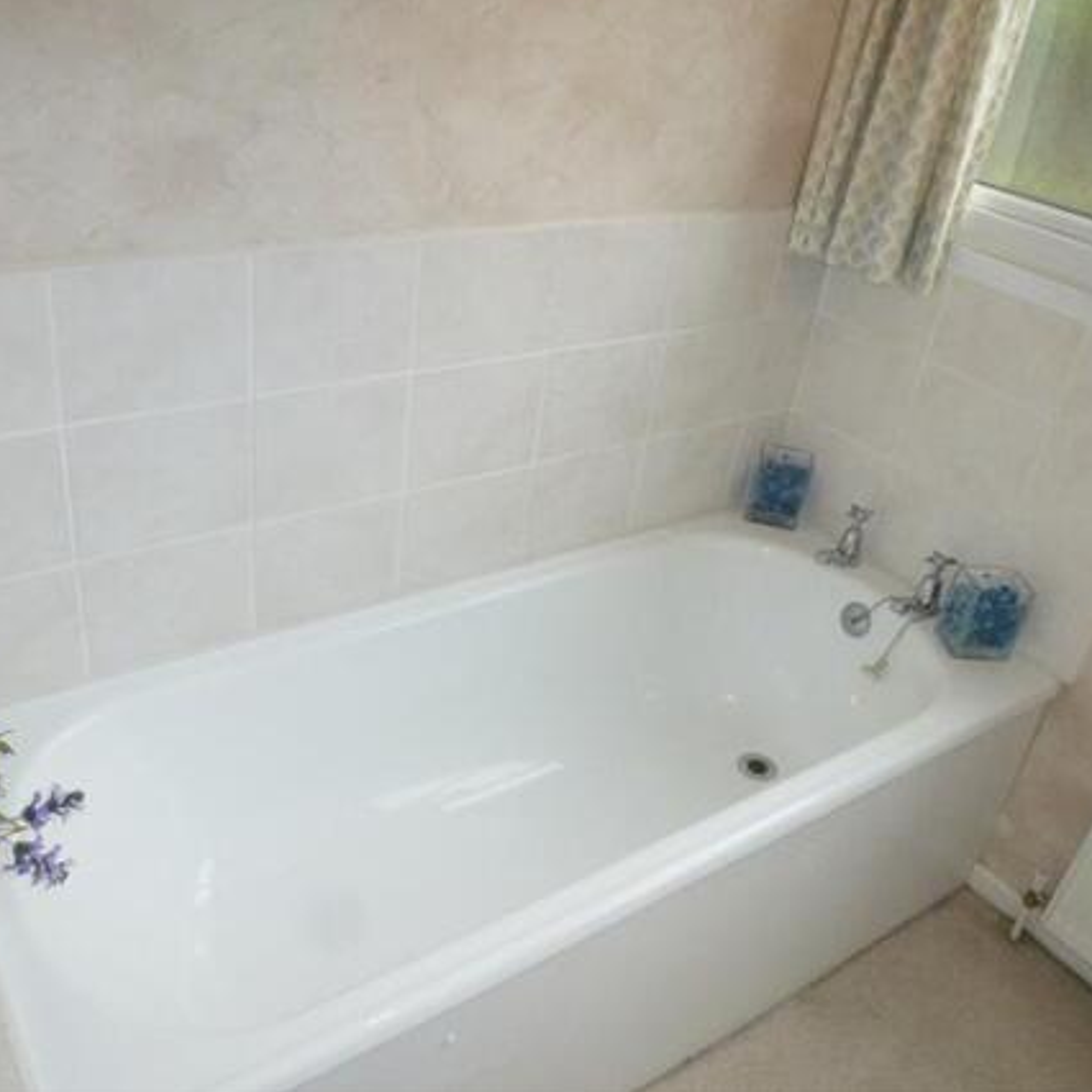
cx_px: 470
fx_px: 1035
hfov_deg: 55.4
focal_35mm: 29
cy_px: 537
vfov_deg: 55.6
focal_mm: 4.3
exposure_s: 1/640
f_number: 4
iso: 800
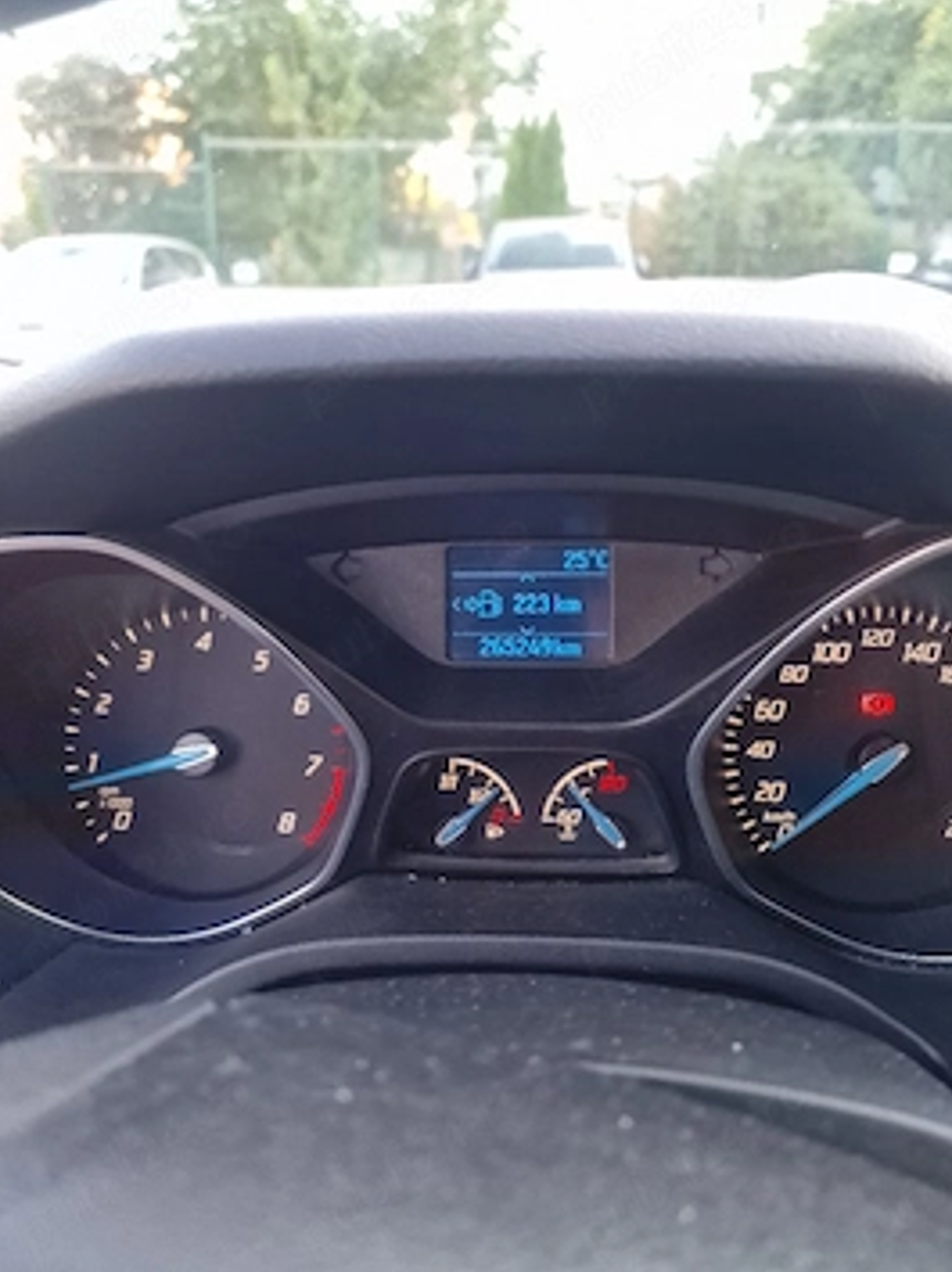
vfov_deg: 67.3
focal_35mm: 26
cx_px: 485
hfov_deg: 53.0
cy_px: 647
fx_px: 955
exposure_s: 1/100
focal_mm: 6.4
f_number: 1.8
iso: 250
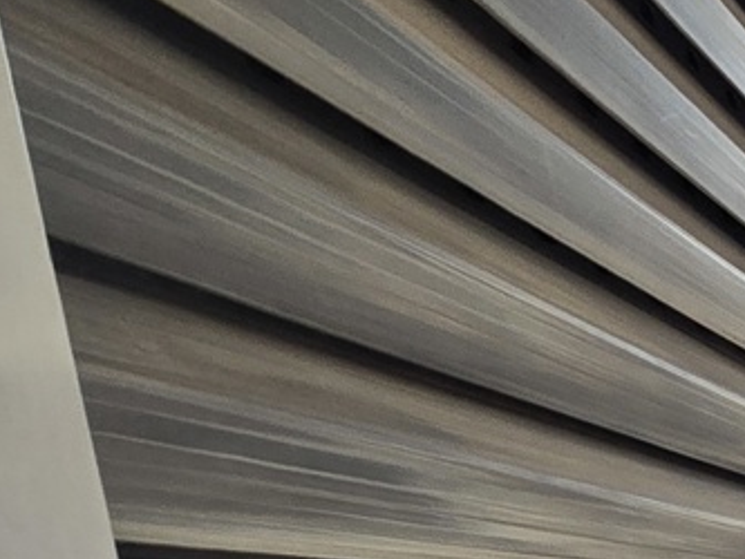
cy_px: 1337
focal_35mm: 75
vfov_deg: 13.9
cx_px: 1555
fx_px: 1615
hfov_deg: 17.3
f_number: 2.2
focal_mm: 2.2
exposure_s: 1/191
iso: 50
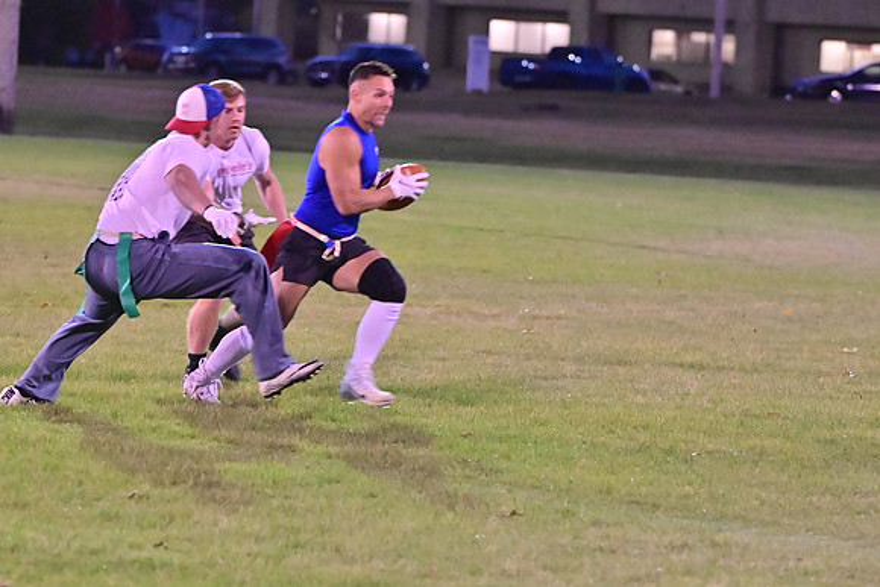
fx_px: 4768
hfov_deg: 10.5
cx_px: 440
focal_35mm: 195
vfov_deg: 7.0
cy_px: 294
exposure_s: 1/320
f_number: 4
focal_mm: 130
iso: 6400
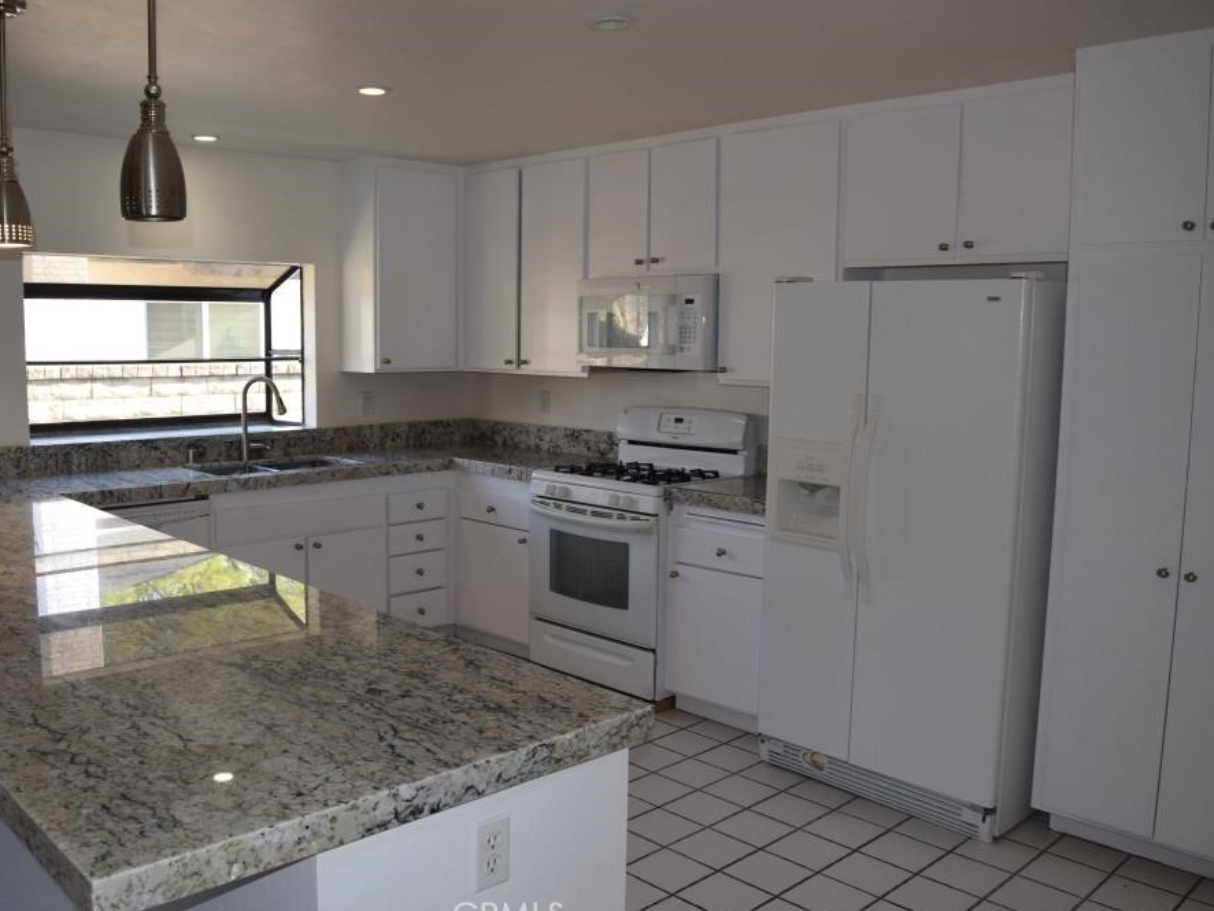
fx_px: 1052
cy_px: 466
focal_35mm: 30
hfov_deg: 59.8
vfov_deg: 46.8
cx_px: 530
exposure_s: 1/125
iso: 500
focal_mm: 18
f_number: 5.6
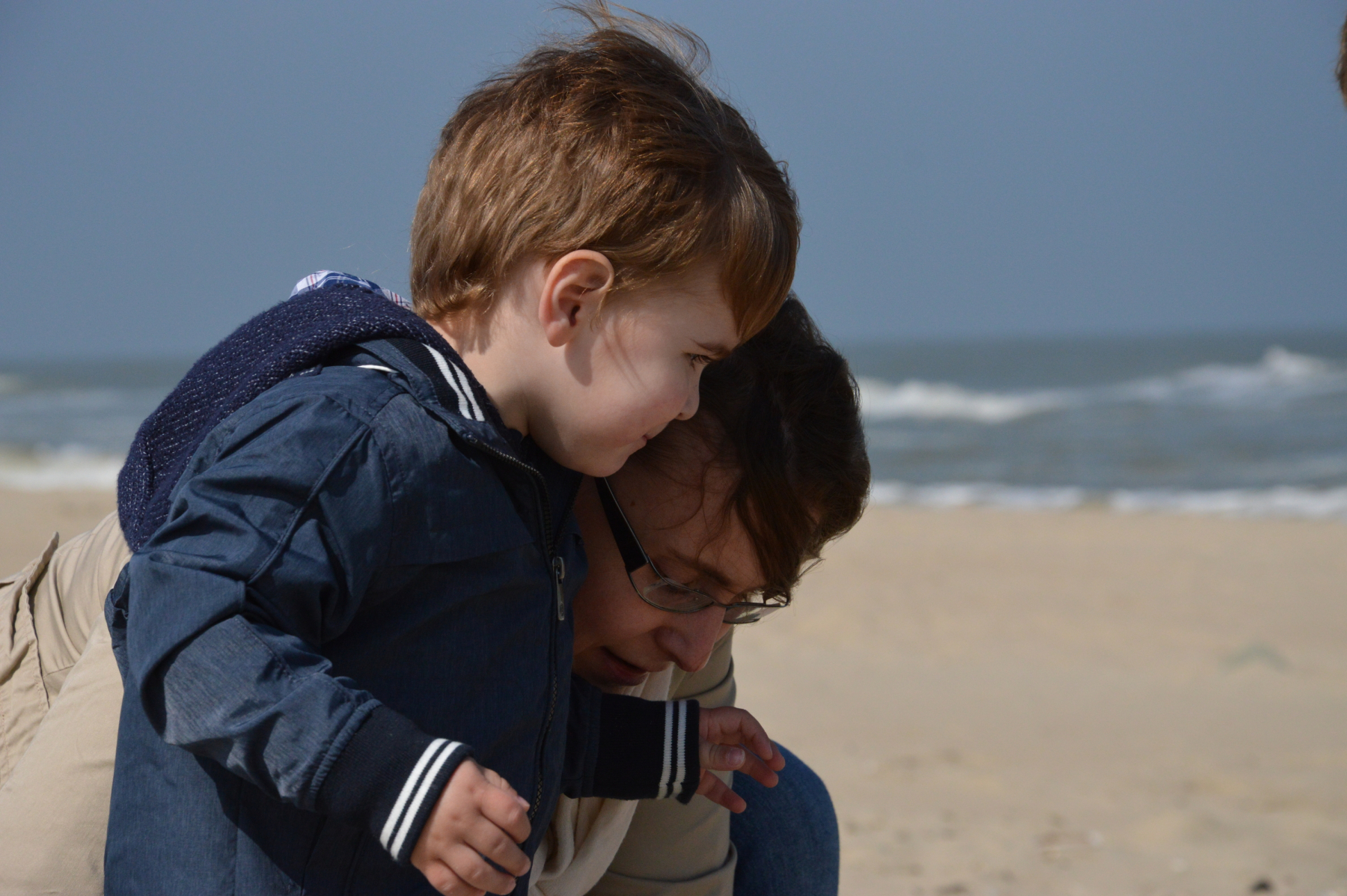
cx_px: 674
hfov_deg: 13.1
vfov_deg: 8.7
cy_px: 448
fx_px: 5888
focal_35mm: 158
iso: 800
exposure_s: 1/3200
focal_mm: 105
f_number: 9
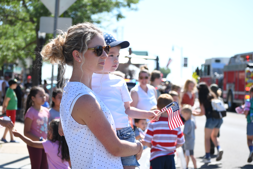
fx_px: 738
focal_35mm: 105
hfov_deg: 19.5
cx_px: 126
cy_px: 84
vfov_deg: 13.0
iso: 200
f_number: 4.5
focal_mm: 70
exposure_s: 1/640
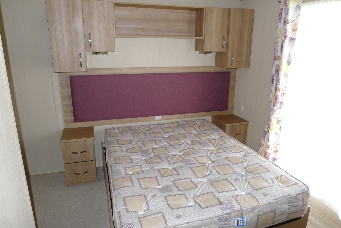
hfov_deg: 73.7
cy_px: 114
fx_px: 227
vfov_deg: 53.2
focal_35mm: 24
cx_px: 170
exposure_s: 1/80
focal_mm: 5.1
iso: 100
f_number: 2
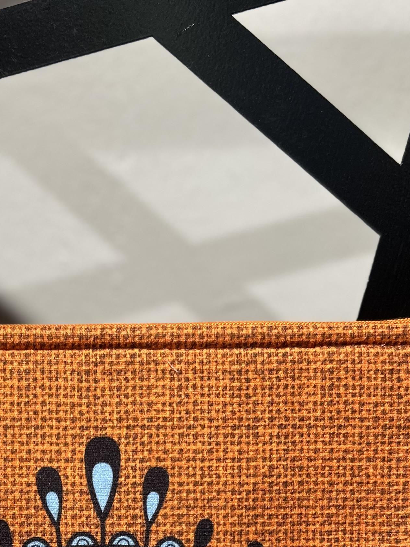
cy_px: 606
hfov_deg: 23.4
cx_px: 91
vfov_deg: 28.3
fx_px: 979
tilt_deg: -10.9
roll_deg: +0.1
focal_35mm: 62
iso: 32
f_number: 1.5
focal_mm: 5.7
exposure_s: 1/100
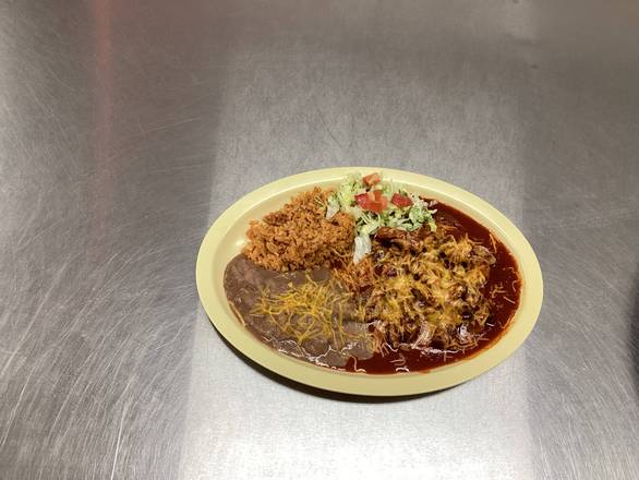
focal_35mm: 31
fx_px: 572
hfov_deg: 58.3
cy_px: 240
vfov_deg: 45.5
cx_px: 320
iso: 50
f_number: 2.4
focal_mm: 3.3
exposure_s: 1/60
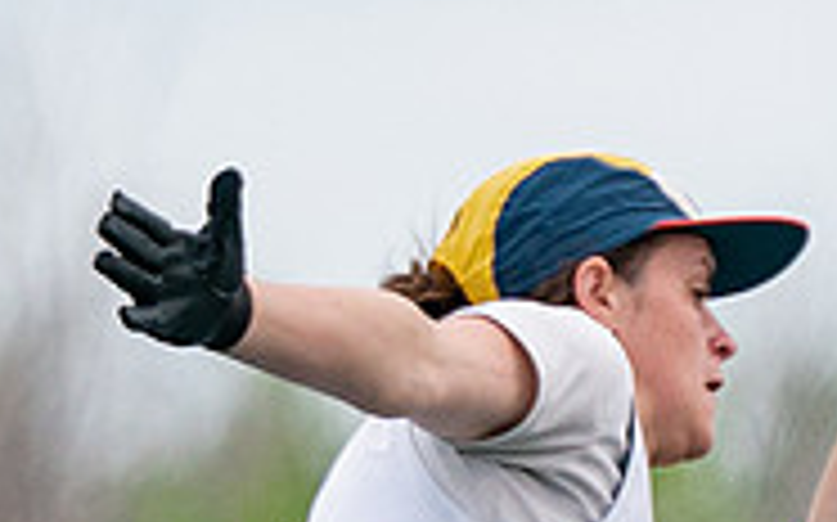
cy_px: 551
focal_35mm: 1587
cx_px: 1287
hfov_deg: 1.3
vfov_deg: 0.8
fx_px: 36179
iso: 640
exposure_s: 1/4000
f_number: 2.8
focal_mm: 200
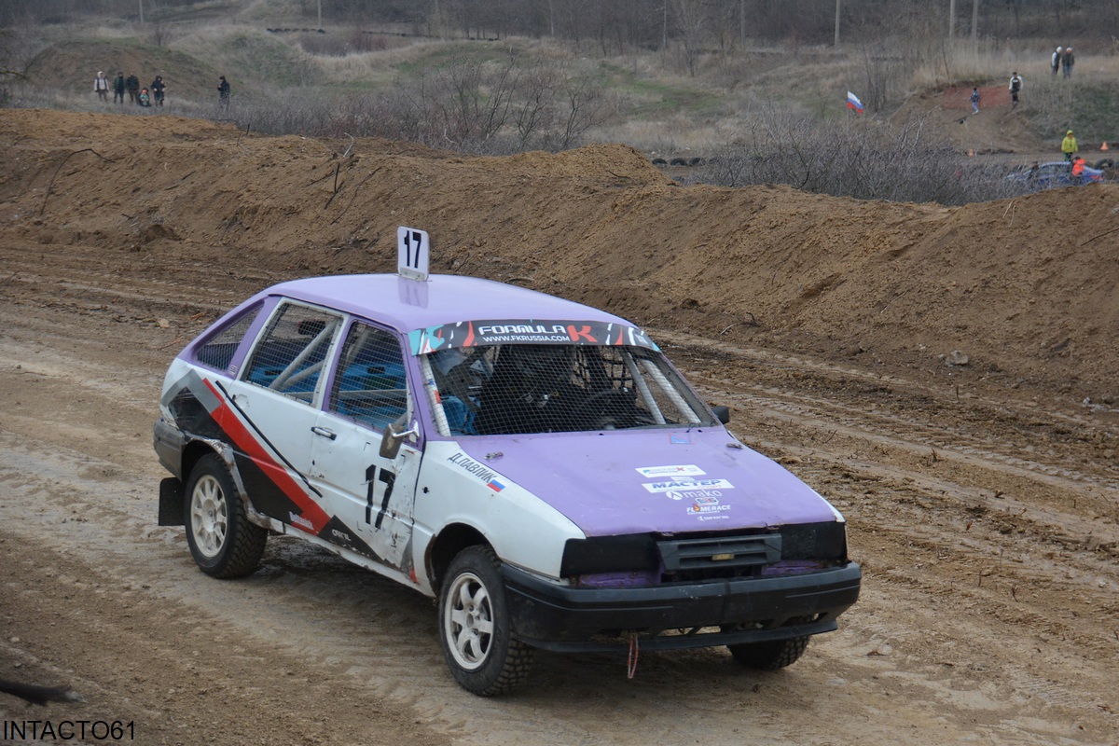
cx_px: 560
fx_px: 2891
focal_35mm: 93
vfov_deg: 14.7
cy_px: 373
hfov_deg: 21.9
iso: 720
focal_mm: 62
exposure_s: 1/1000
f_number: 4.8
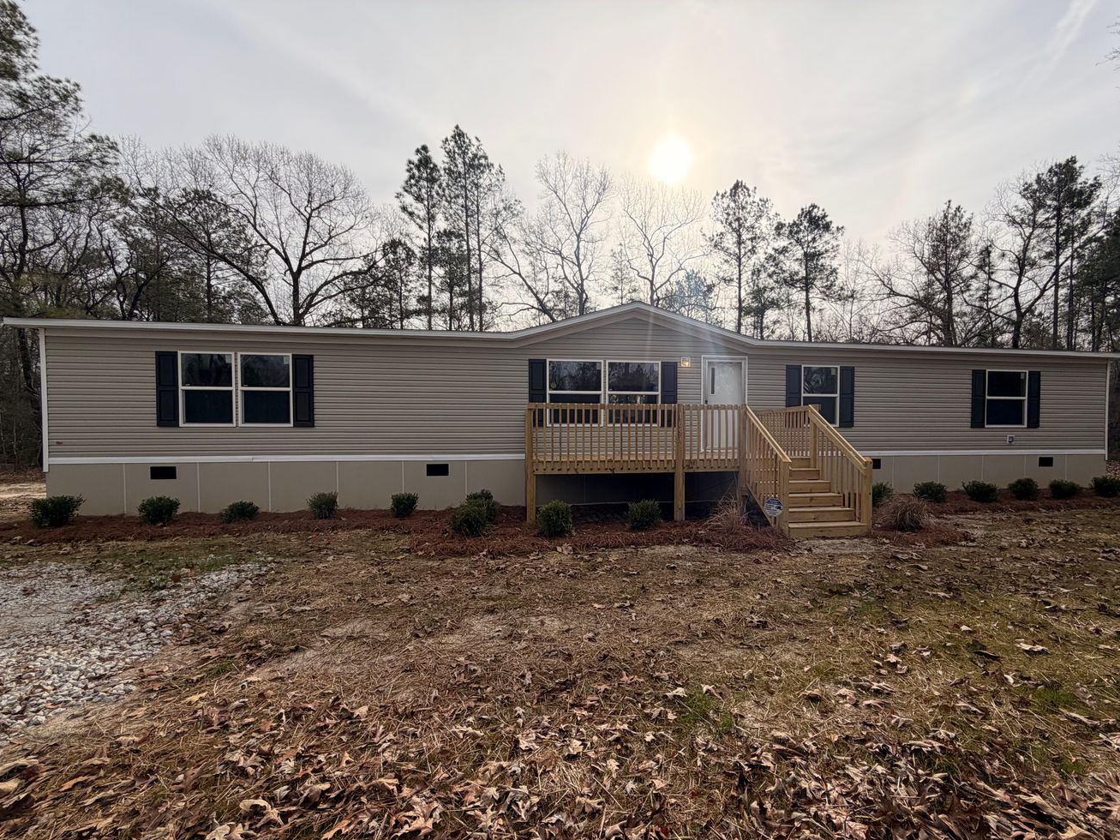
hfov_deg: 98.1
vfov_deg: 81.6
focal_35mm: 15
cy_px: 448
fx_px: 485
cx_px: 595
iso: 25
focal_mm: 2.22
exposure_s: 1/1339
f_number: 2.2
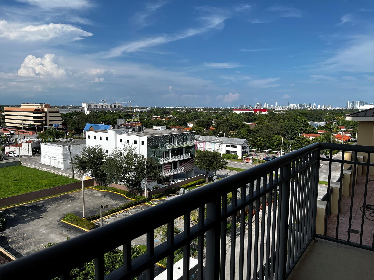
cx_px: 187
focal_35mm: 26
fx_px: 281
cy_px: 140
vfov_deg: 53.1
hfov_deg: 67.3
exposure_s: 1/4484
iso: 50
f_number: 1.6
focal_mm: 5.1
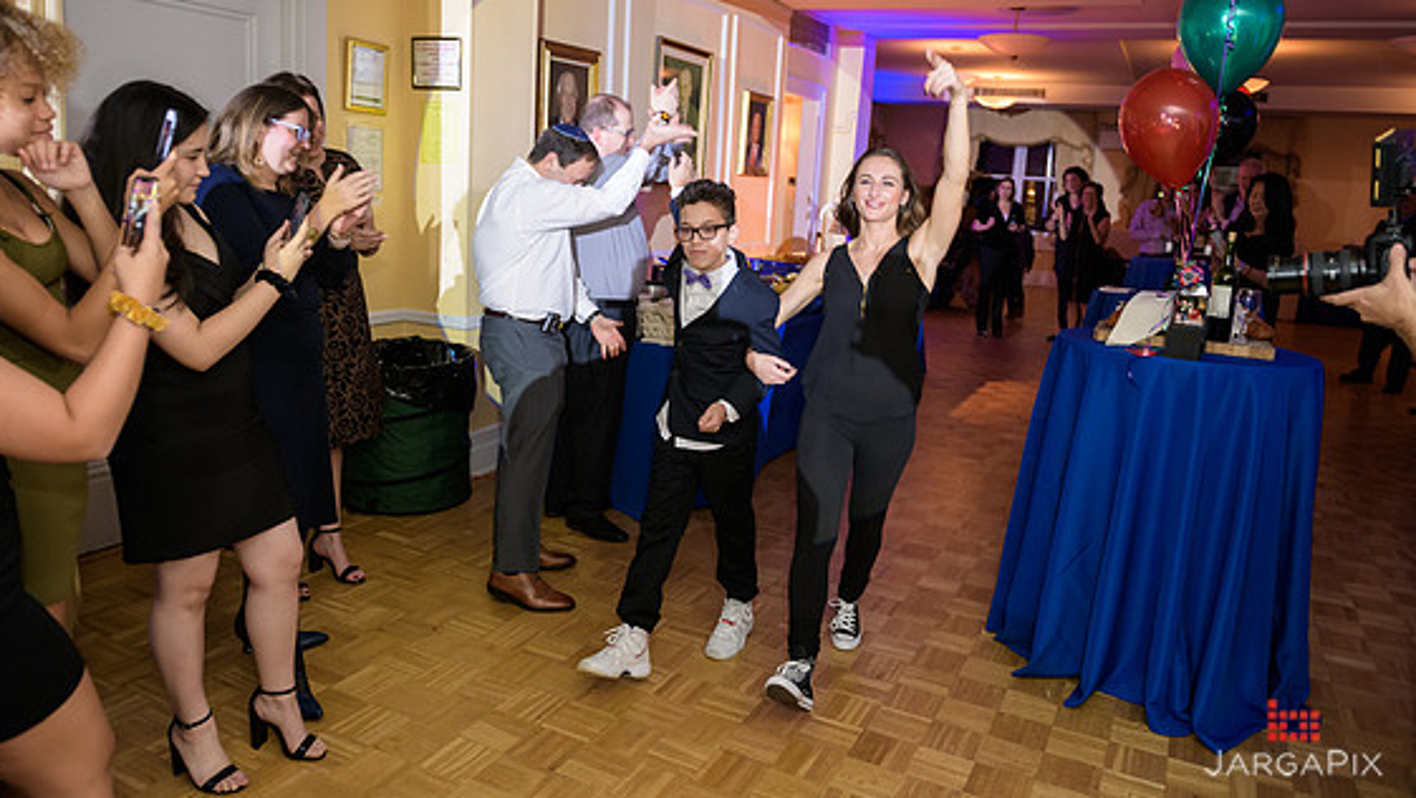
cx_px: 714
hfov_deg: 71.9
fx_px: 977
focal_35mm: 26
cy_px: 342
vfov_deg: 44.3
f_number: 3.2
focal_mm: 24
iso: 800
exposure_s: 1/125
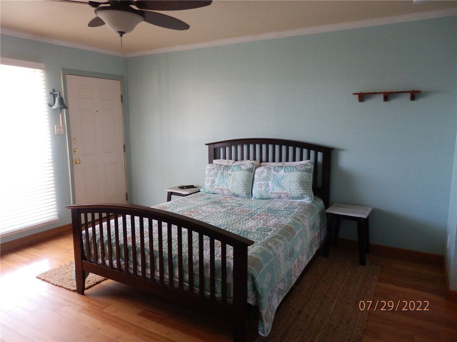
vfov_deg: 54.9
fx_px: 330
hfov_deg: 69.4
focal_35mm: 25
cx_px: 228
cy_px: 171
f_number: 3
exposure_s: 1/30
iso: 320
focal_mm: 4.5
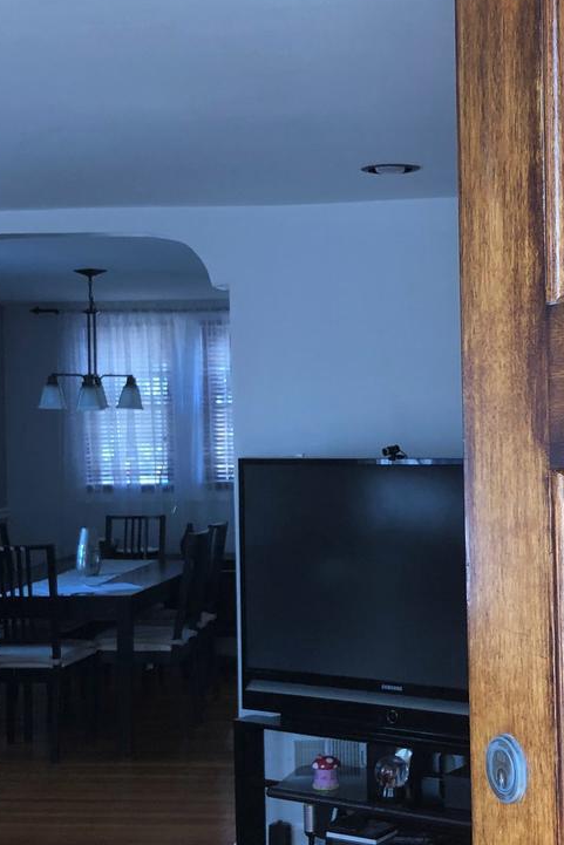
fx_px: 1456
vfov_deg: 32.4
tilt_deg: -0.2
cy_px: 451
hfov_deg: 21.8
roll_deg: +1.1
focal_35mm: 62
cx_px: 395
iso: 32
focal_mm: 3.99
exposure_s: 1/30
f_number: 1.8
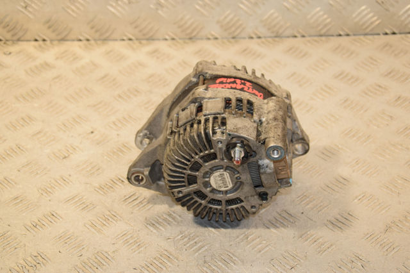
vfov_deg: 18.2
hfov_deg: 27.0
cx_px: 205
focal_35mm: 75
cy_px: 136
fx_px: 854
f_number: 6.3
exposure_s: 1/200
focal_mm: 50
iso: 800
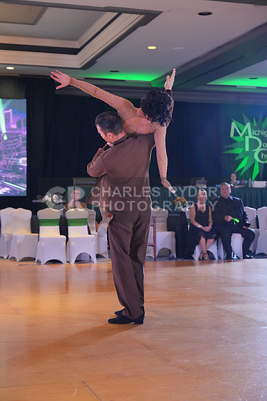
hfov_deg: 21.6
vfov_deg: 31.9
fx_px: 700
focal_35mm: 63
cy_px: 200
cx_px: 134
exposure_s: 1/400
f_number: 4
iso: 4000
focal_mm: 63
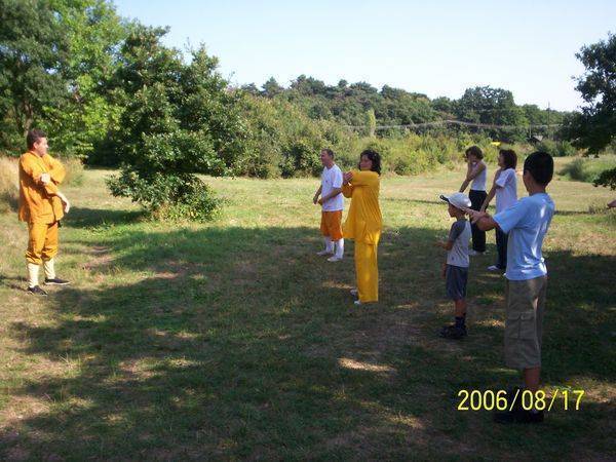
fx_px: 641
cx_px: 308
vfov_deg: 39.7
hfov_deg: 51.4
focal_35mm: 36
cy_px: 231
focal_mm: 5.9
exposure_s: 1/263
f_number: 4.5
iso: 100
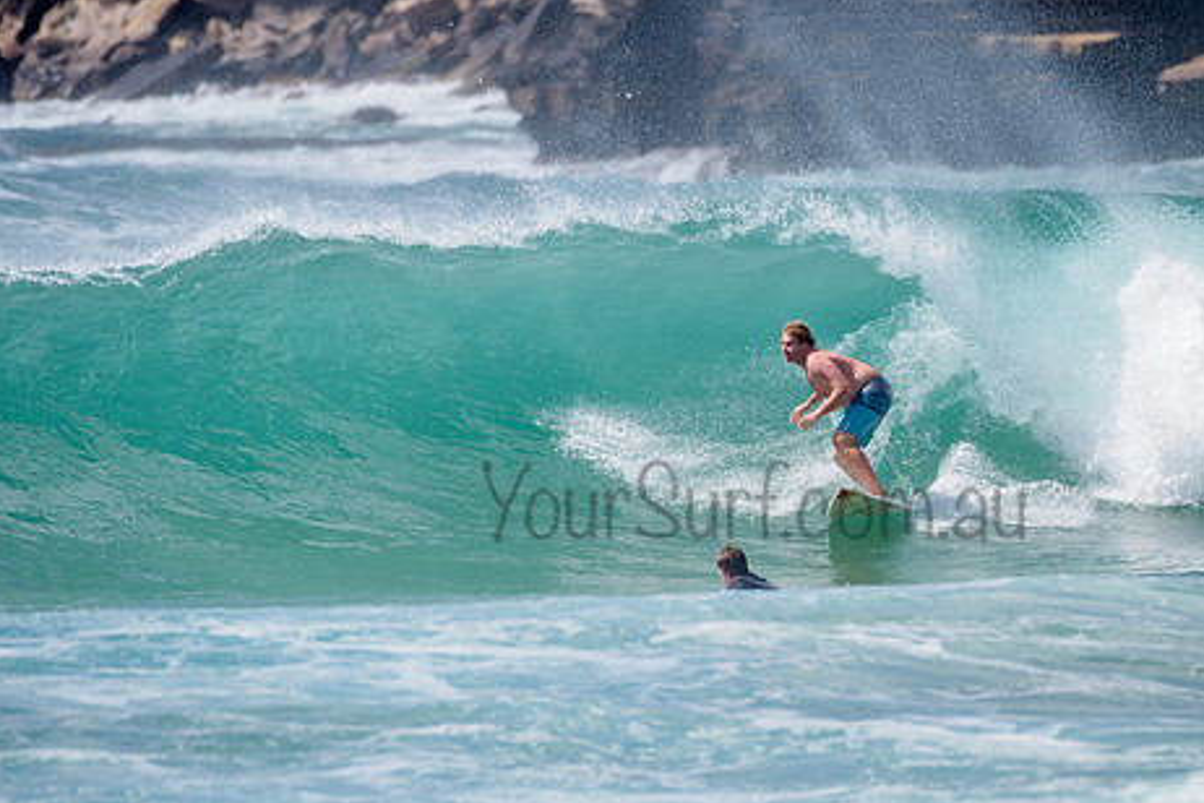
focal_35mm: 770
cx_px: 914
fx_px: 25750
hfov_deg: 2.7
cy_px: 365
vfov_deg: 1.8
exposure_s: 1/2000
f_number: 5.6
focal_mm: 500
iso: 90
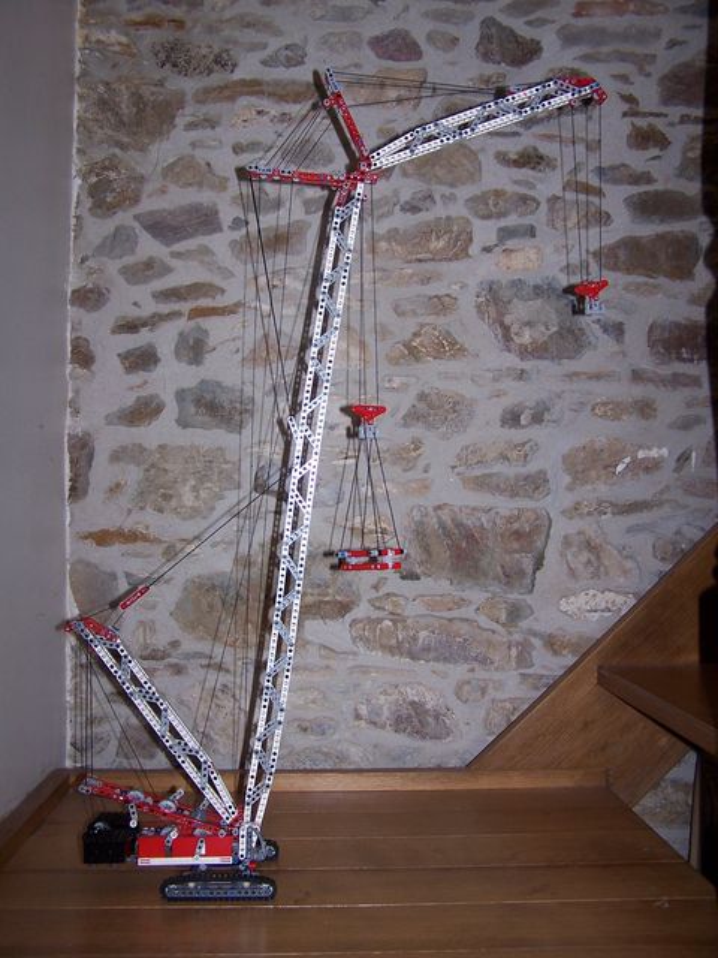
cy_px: 479
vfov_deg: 49.0
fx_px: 1051
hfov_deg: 37.7
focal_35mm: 38
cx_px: 359
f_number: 2.8
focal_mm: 6.3
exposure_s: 1/60
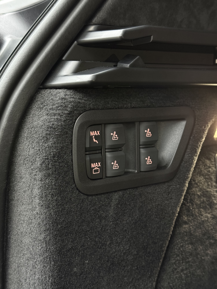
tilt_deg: -8.7
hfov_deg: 30.3
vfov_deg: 39.7
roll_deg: -0.2
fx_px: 401
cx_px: 108
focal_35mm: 48
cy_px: 144
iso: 500
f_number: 1.78
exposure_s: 1/25
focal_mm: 6.76
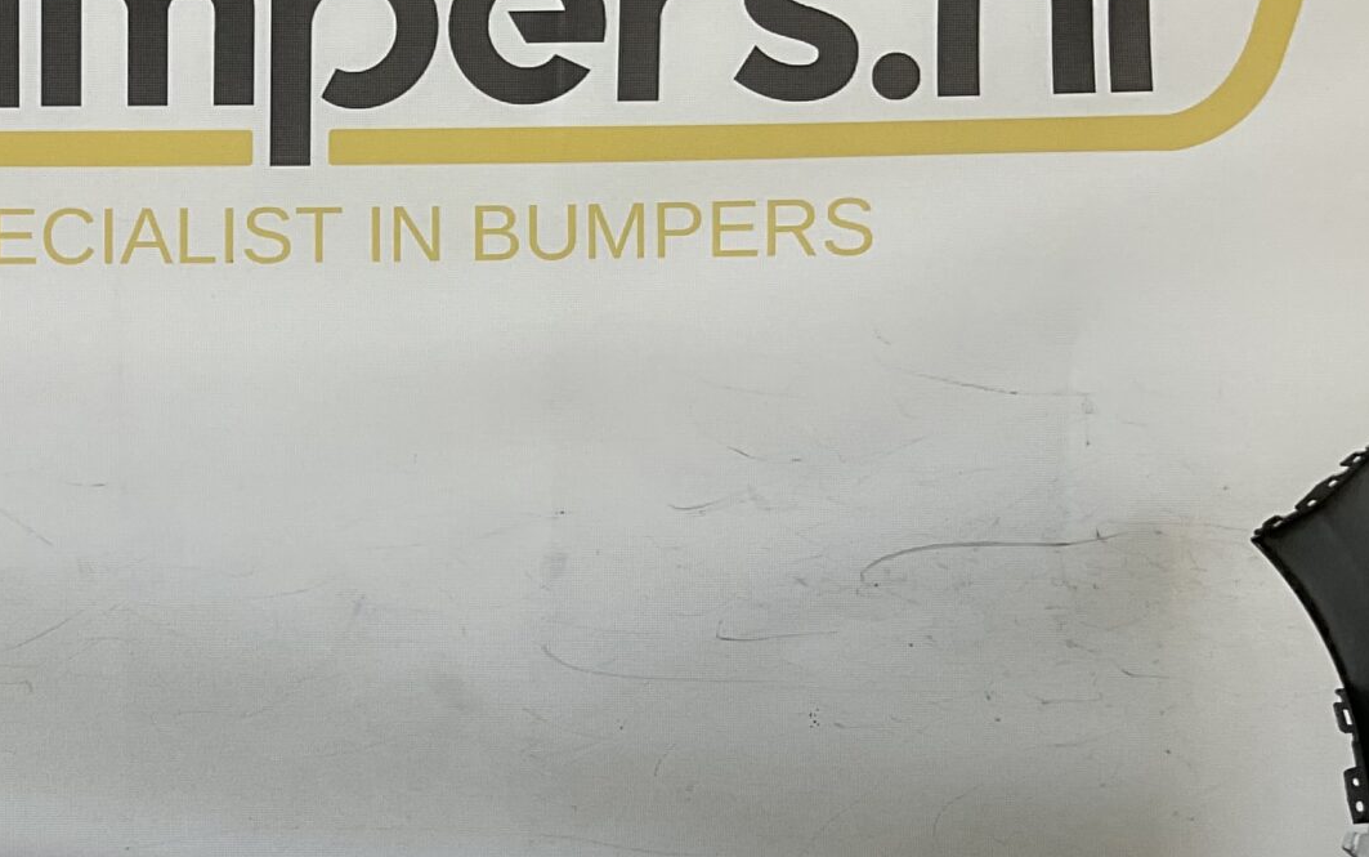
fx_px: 2762
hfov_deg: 26.5
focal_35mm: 74
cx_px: 36
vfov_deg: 17.2
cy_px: 867
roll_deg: -0.3
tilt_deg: -10.5
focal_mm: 3
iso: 16
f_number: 1.8
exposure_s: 1/324
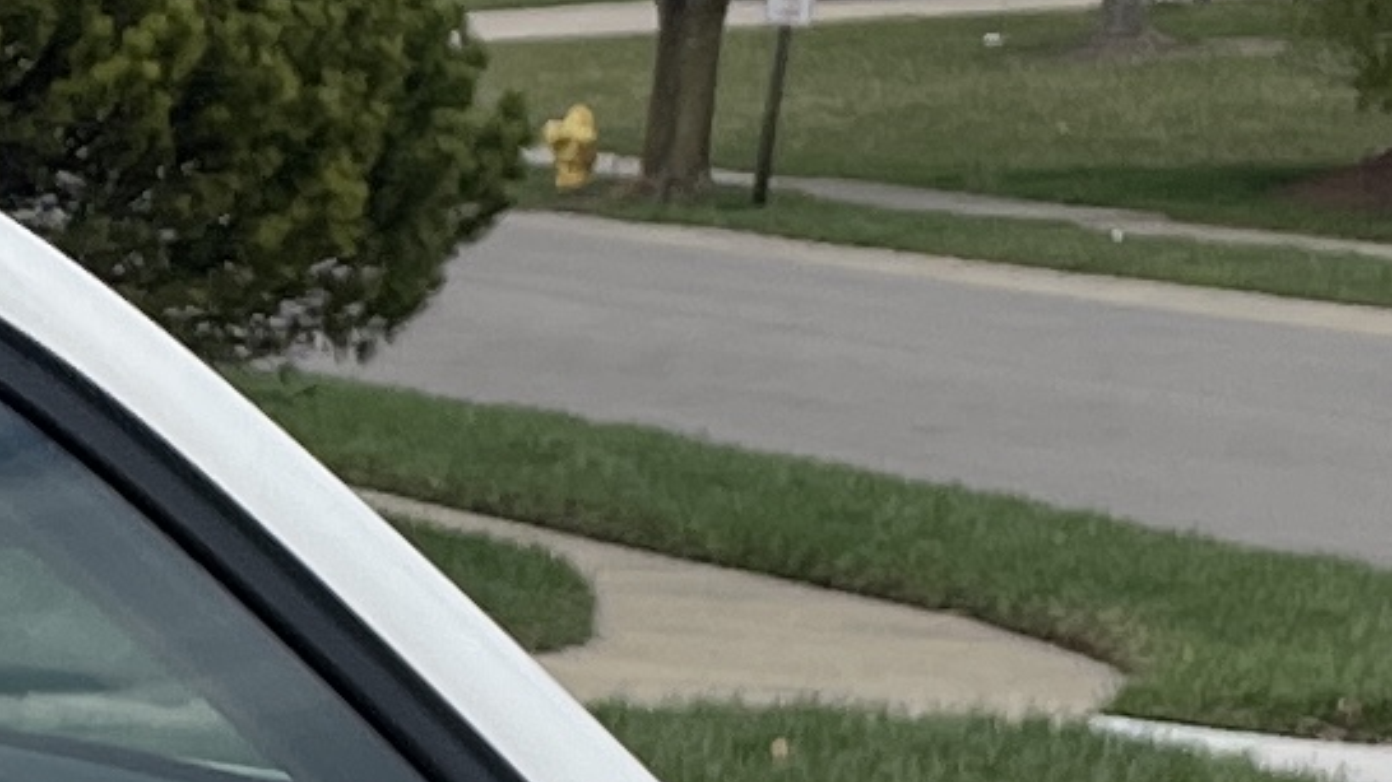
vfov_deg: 5.7
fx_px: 7713
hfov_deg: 9.5
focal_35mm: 209
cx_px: -1563
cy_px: 1330
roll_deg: -3.0
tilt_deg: -10.2
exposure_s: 1/3125
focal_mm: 4.2
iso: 32
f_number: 1.6
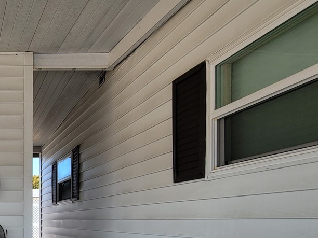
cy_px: 224
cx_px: -27
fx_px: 312
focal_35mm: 34
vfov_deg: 38.3
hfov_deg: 42.9
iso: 50
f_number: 2.2
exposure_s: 1/477
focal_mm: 2.2
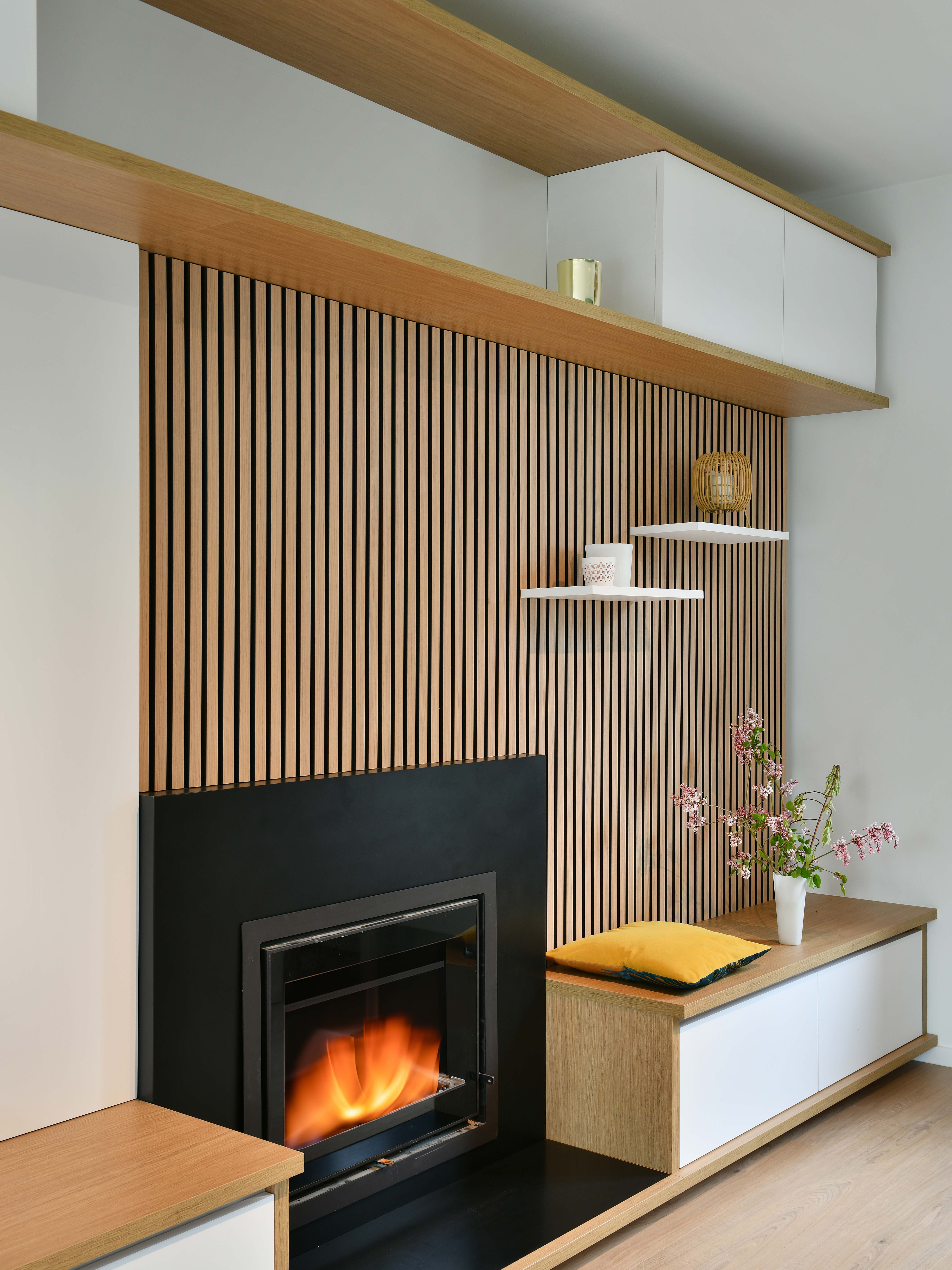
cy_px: 639
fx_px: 1430
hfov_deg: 36.8
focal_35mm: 39
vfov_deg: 47.9
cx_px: 477
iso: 100
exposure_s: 1/3
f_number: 11
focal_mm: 36
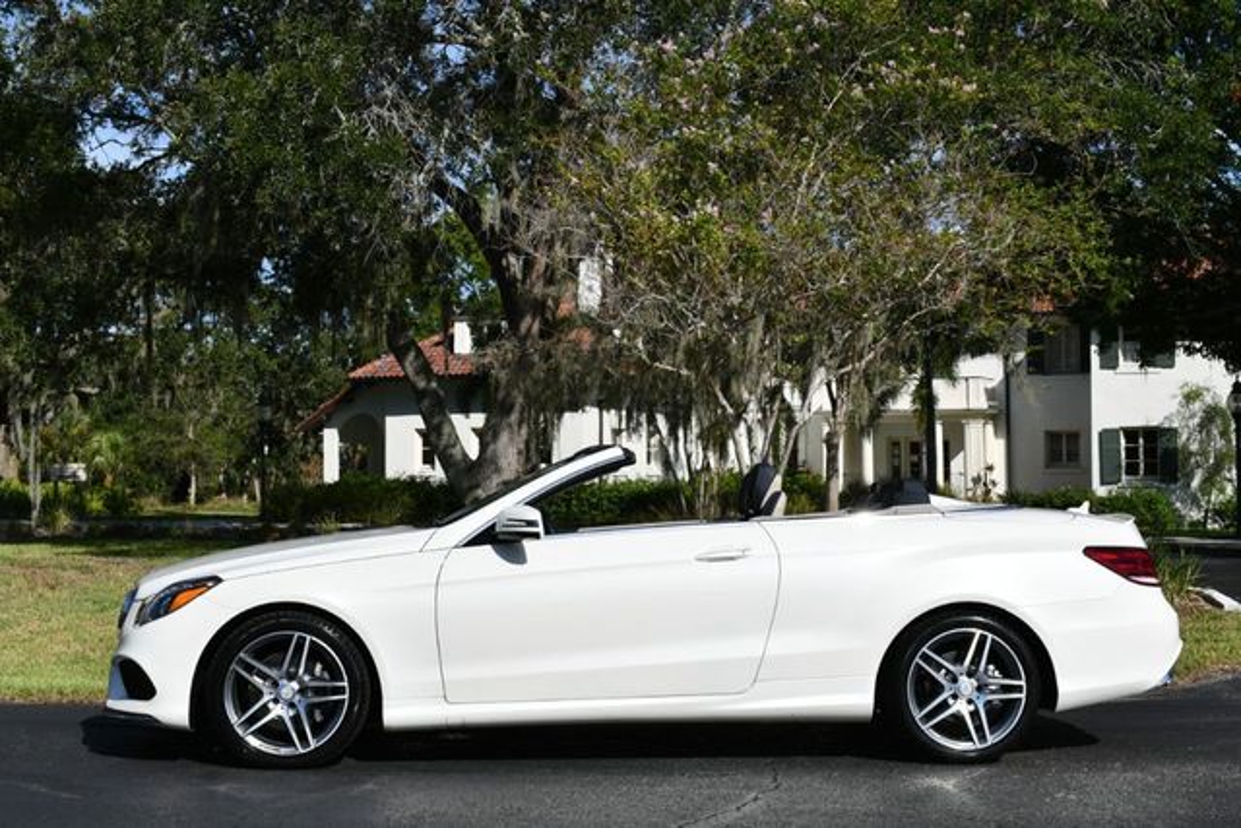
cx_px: 620
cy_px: 414
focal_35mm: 52
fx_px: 1793
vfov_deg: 26.0
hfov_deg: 38.2
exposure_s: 1/400
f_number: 10
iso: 100
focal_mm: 26
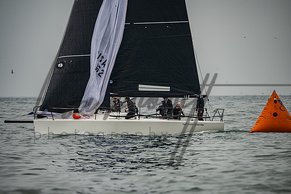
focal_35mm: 350
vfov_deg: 3.9
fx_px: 2829
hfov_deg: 5.9
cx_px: 148
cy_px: 97
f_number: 5.3
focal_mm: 340
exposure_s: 1/4000
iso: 560
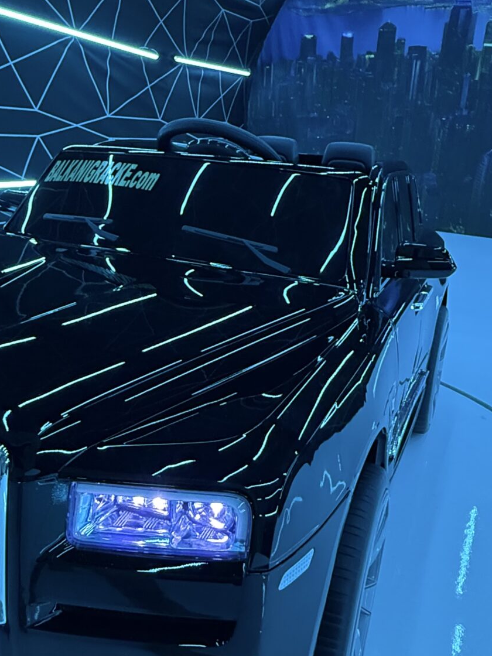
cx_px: 274
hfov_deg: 44.1
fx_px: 606
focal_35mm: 32
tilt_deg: -16.1
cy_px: 297
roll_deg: -4.9
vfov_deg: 56.7
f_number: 2.2
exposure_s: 1/60
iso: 640
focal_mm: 2.22
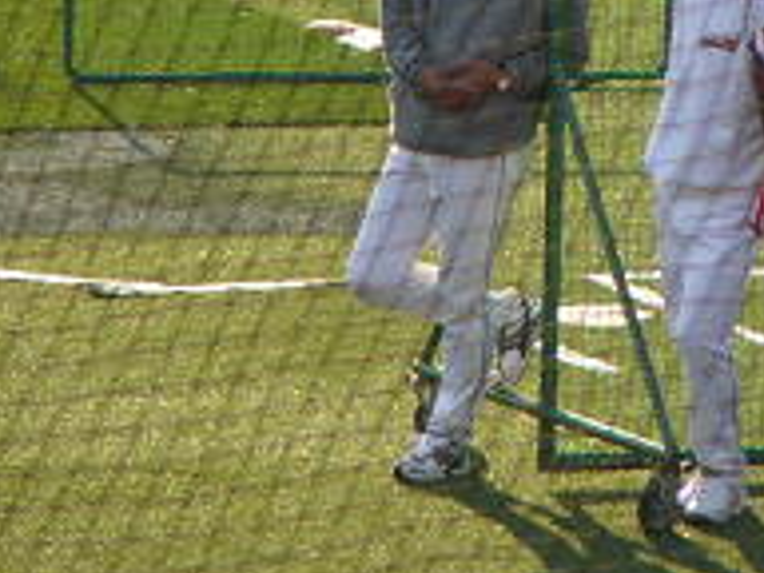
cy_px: 92
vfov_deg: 1.7
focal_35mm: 863
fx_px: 19047
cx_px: 485
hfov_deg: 2.3
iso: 100
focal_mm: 72
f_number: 3.3
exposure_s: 1/400
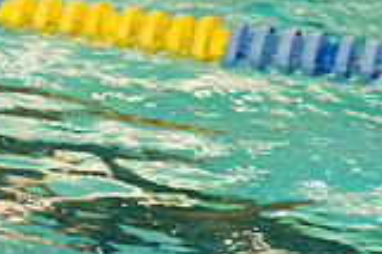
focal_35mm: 343
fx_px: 3636
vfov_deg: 4.0
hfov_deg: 5.9
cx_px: -294
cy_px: 191
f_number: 5.6
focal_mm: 95
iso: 3200
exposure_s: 1/250
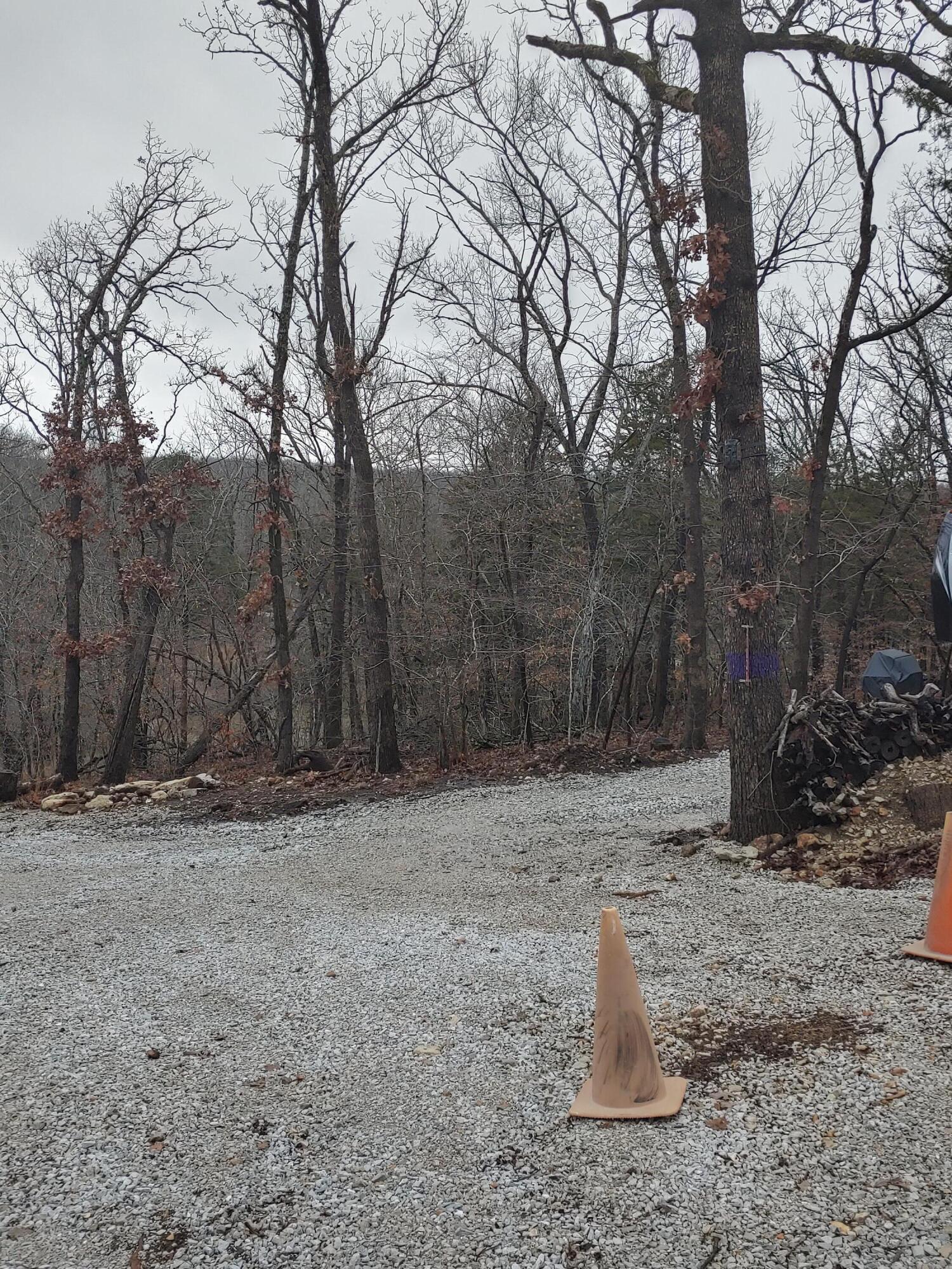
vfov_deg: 60.0
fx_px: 1100
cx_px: 476
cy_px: 634
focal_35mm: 30
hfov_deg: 46.8
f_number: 1.5
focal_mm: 4.23
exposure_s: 1/613
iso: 50
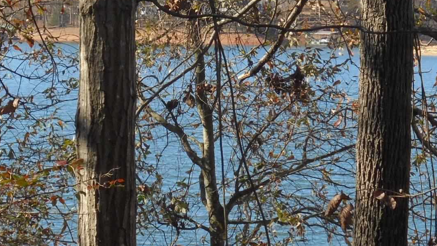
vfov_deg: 7.2
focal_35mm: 169
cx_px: 190
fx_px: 1959
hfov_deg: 12.7
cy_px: 32
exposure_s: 1/250
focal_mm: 11.5
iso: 100
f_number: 5.6
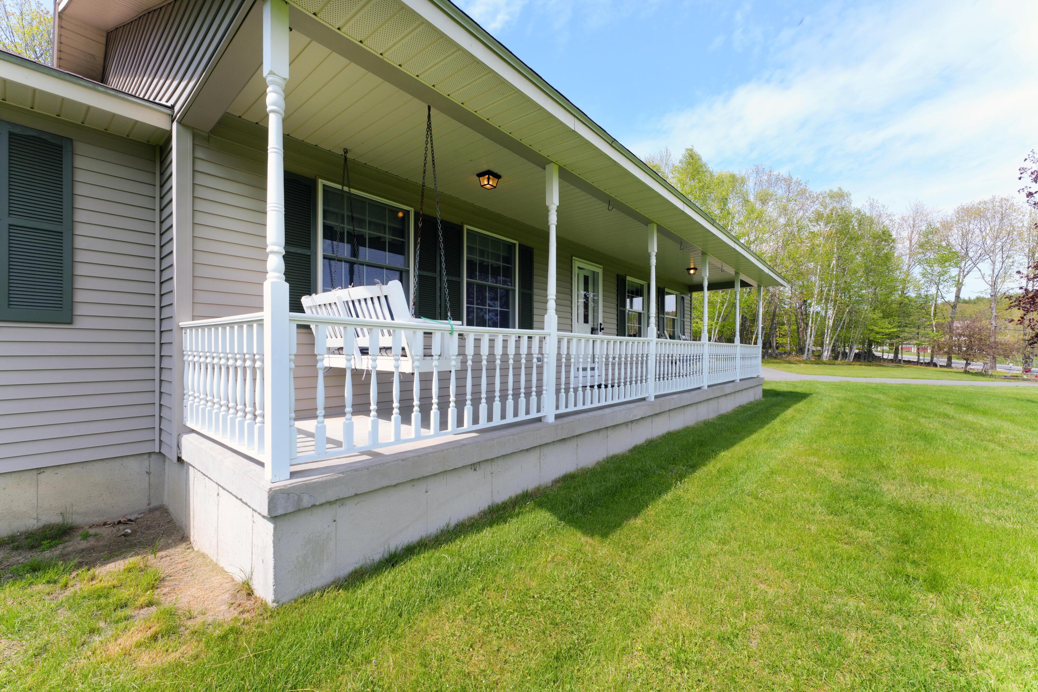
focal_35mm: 14
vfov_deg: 81.2
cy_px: 346
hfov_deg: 104.3
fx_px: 404
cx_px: 519
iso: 250
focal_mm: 14
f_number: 13
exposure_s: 1/200
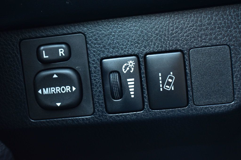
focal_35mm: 51
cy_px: 80
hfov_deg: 38.9
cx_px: 120
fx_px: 341
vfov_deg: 26.5
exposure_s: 1/15
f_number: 4.5
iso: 1600
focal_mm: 34
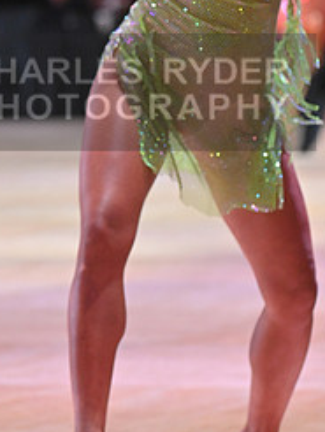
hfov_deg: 4.9
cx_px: 75
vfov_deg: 6.5
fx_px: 3824
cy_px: 93
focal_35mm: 306
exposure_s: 1/400
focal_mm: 135
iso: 4000
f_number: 4
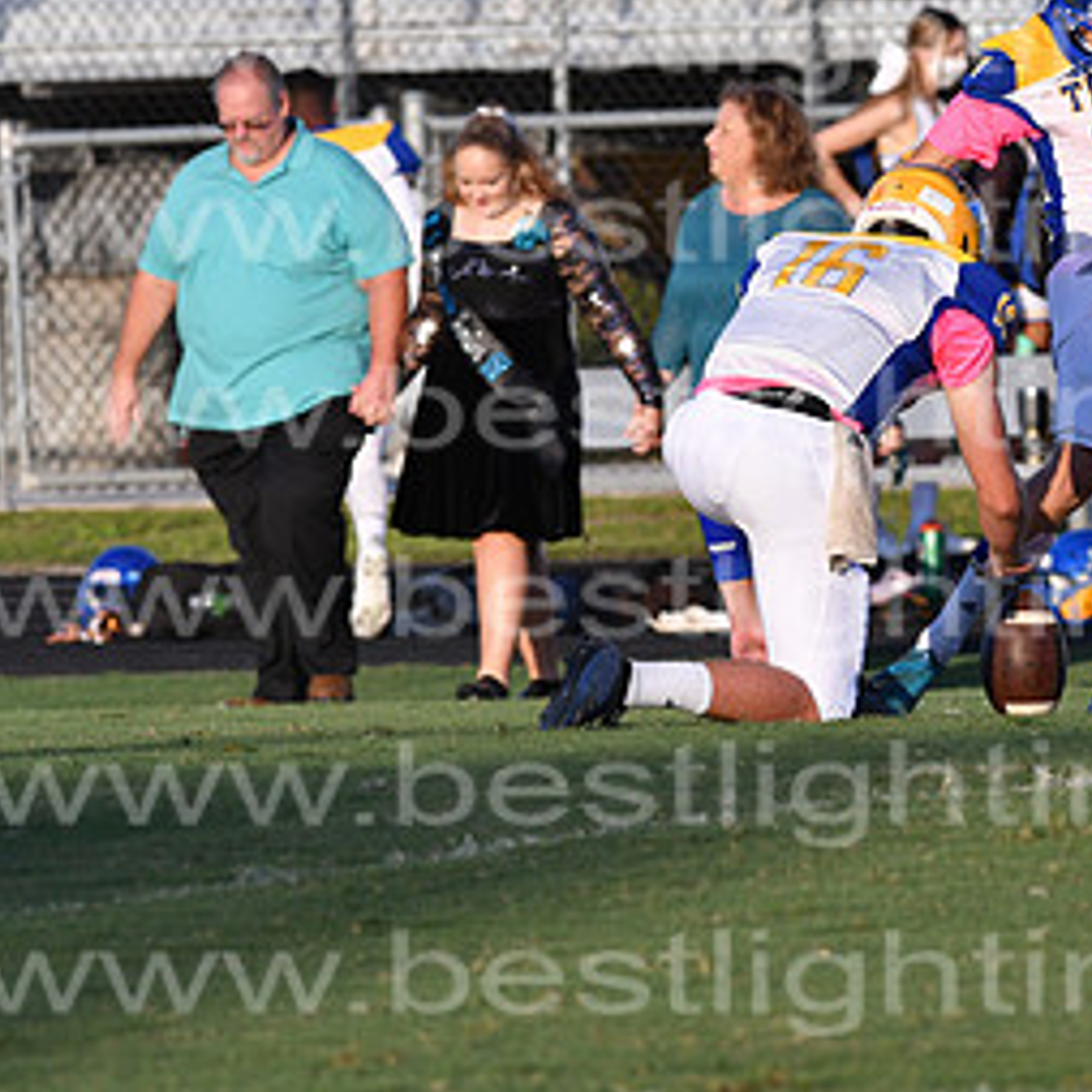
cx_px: 954
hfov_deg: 2.0
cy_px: 325
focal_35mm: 872
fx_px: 31122
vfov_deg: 2.0
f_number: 5.6
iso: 400
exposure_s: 1/1600
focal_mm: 300
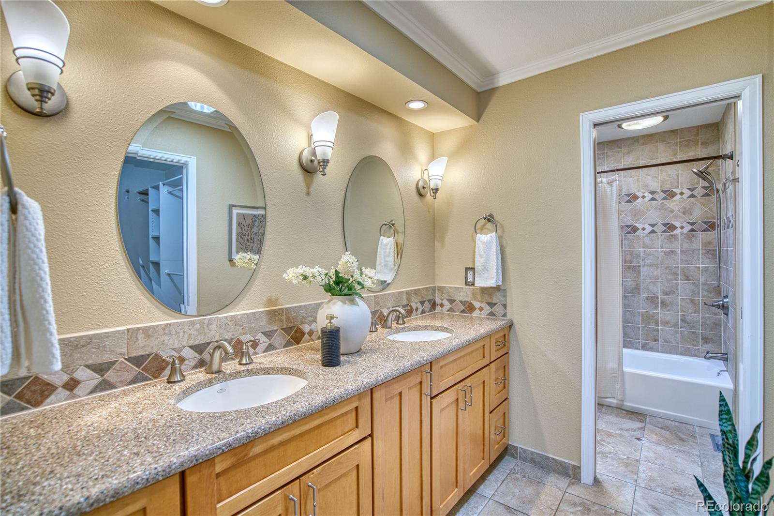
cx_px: 387
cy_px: 258
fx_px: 344
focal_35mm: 16
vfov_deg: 73.7
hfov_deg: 96.7
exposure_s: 1/50
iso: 500
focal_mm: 16
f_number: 4
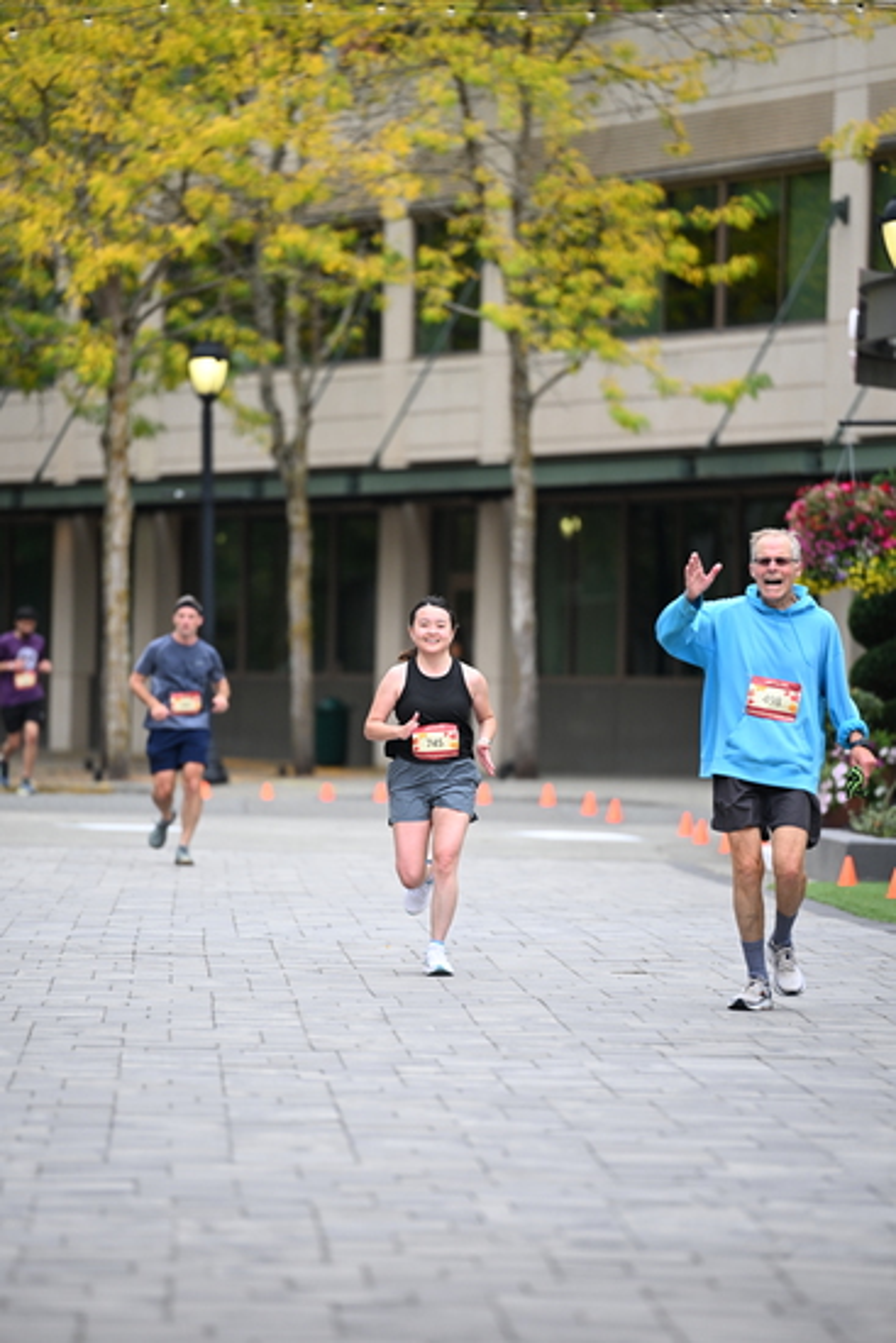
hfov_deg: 6.9
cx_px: 448
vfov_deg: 10.3
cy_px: 672
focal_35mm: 200
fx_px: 7461
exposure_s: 1/2000
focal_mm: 200
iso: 640
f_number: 2.8
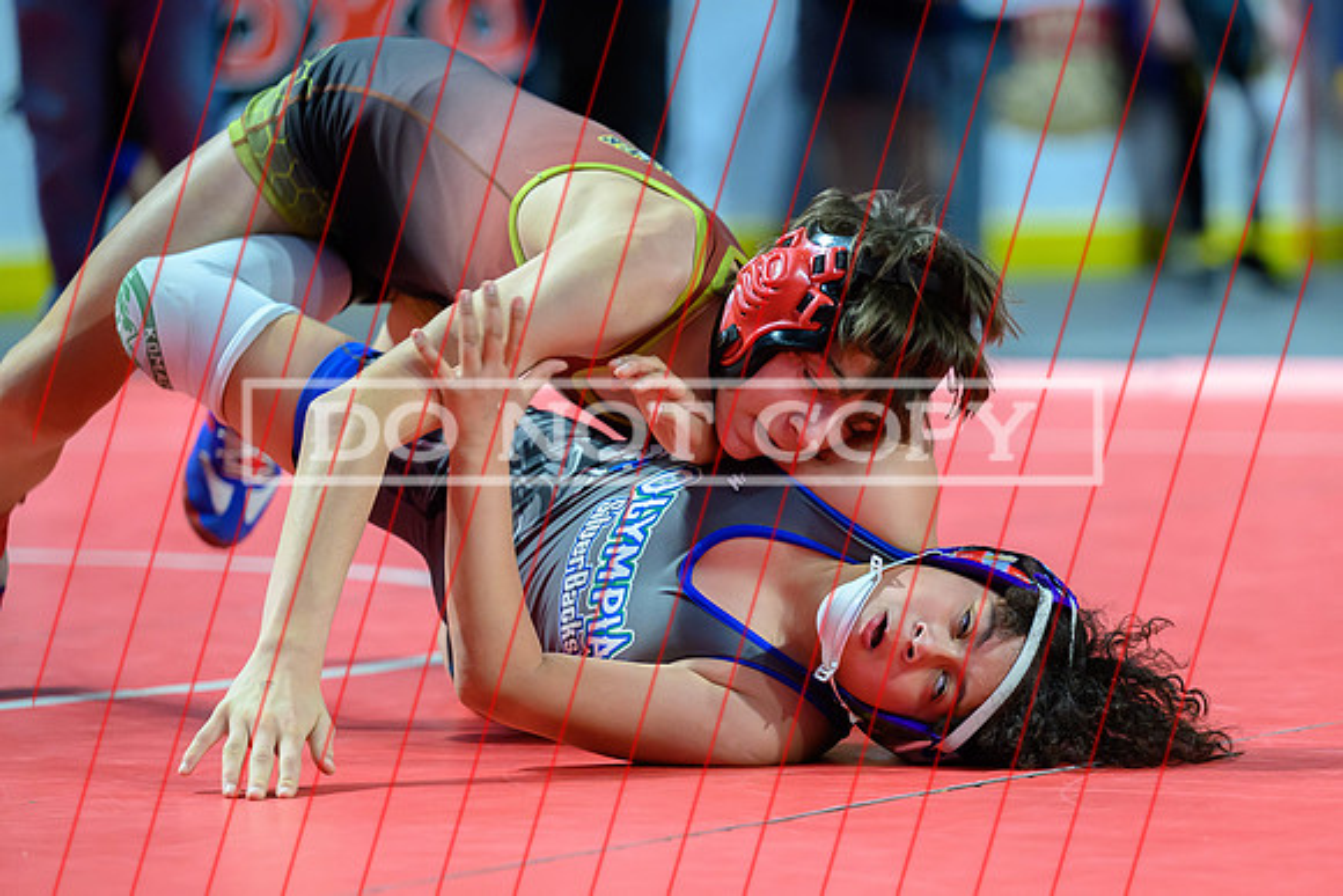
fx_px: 7628
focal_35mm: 204
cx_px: 844
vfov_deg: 6.7
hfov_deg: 10.1
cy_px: 618
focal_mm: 145
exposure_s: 1/800
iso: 3200
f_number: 2.8
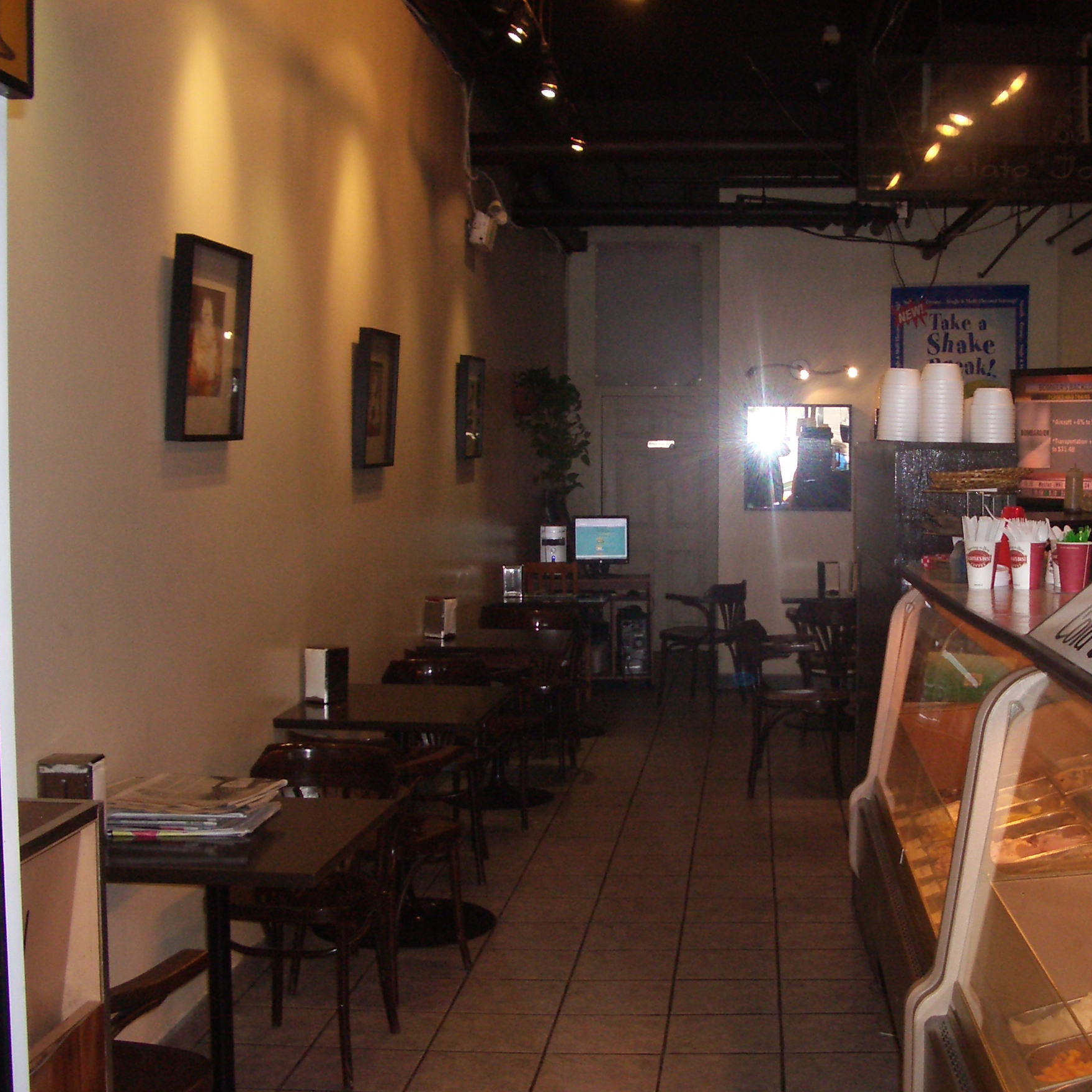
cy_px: 561
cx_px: 780
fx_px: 1606
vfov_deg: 37.5
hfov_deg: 36.9
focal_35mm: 45
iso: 200
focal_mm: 5.8
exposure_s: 1/60
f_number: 2.6
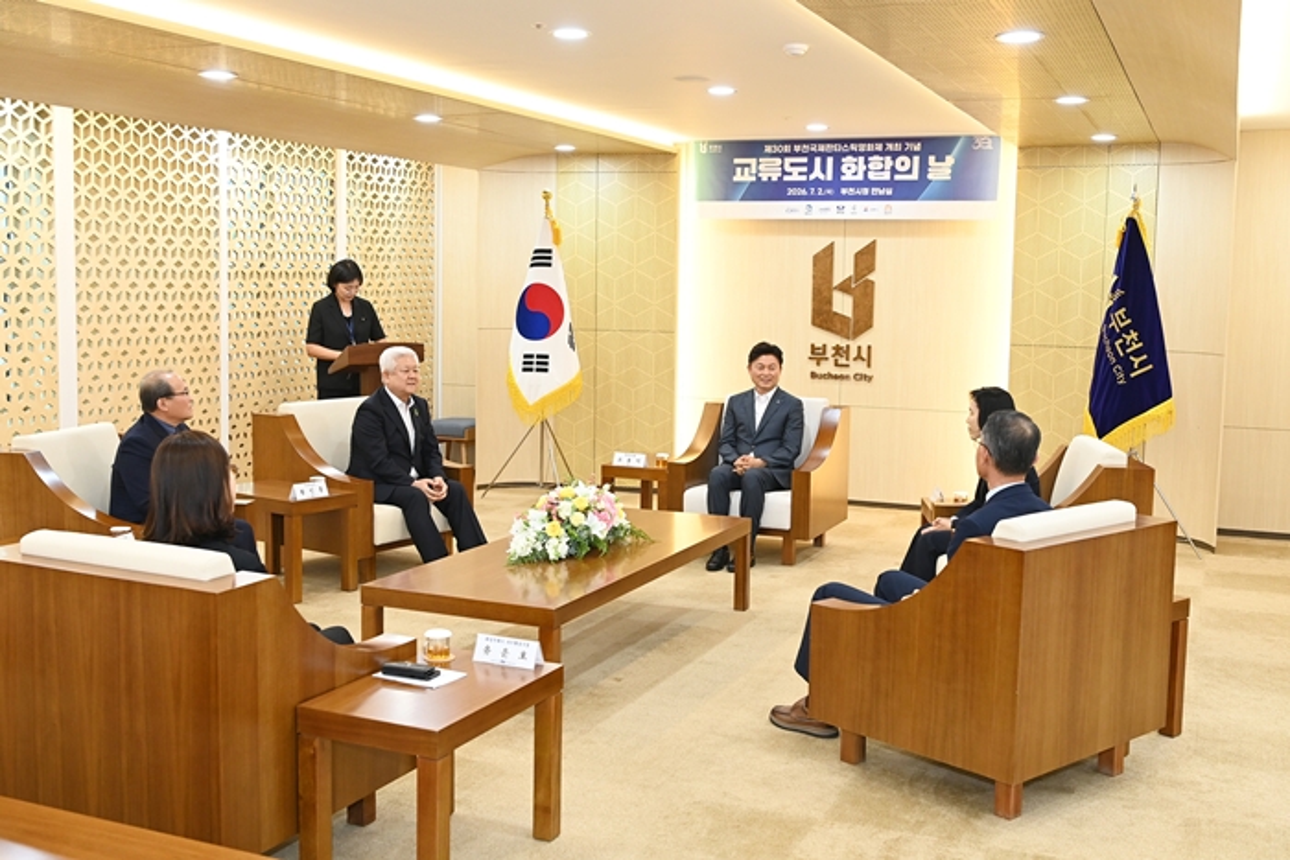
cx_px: 645
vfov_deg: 36.9
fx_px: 1290
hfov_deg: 53.1
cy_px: 430
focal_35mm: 36
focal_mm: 36
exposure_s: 1/160
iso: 2500
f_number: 5.6
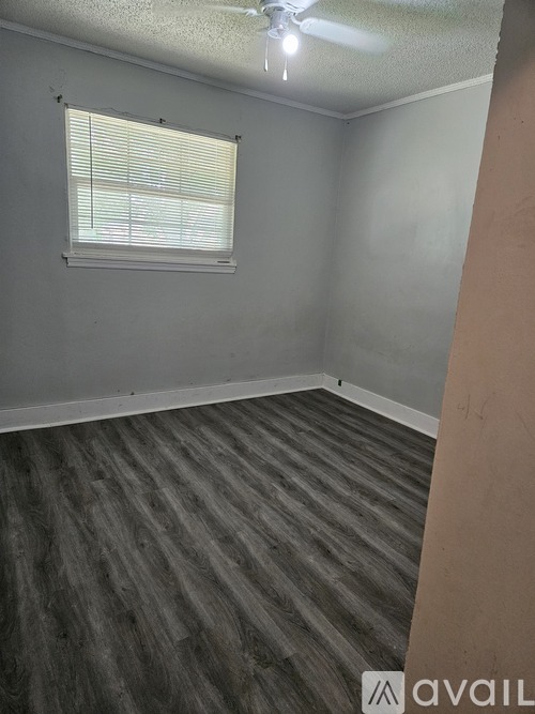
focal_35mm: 23
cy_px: 357
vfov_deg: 73.9
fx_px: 474
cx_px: 268
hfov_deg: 58.9
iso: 500
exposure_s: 1/120
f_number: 1.8
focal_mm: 5.4
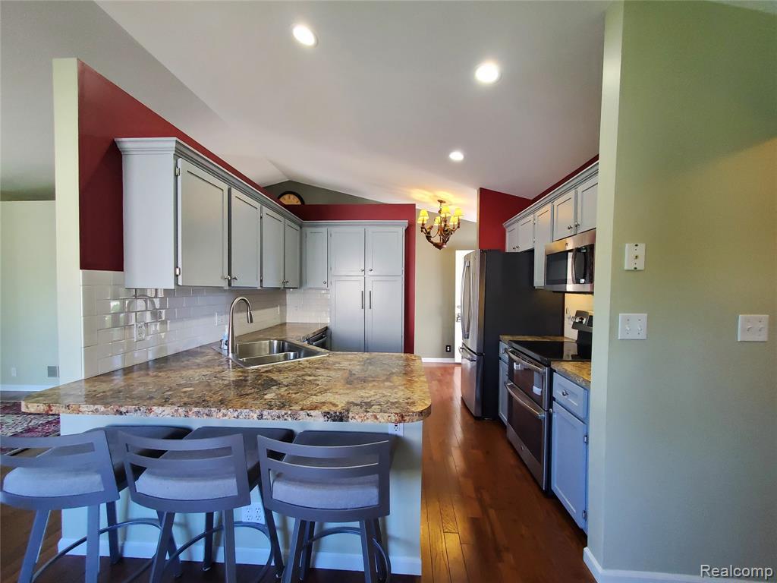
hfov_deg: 106.2
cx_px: 388
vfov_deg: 89.9
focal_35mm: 13
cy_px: 292
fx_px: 292
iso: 320
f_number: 2.2
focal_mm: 1.8
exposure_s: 1/60
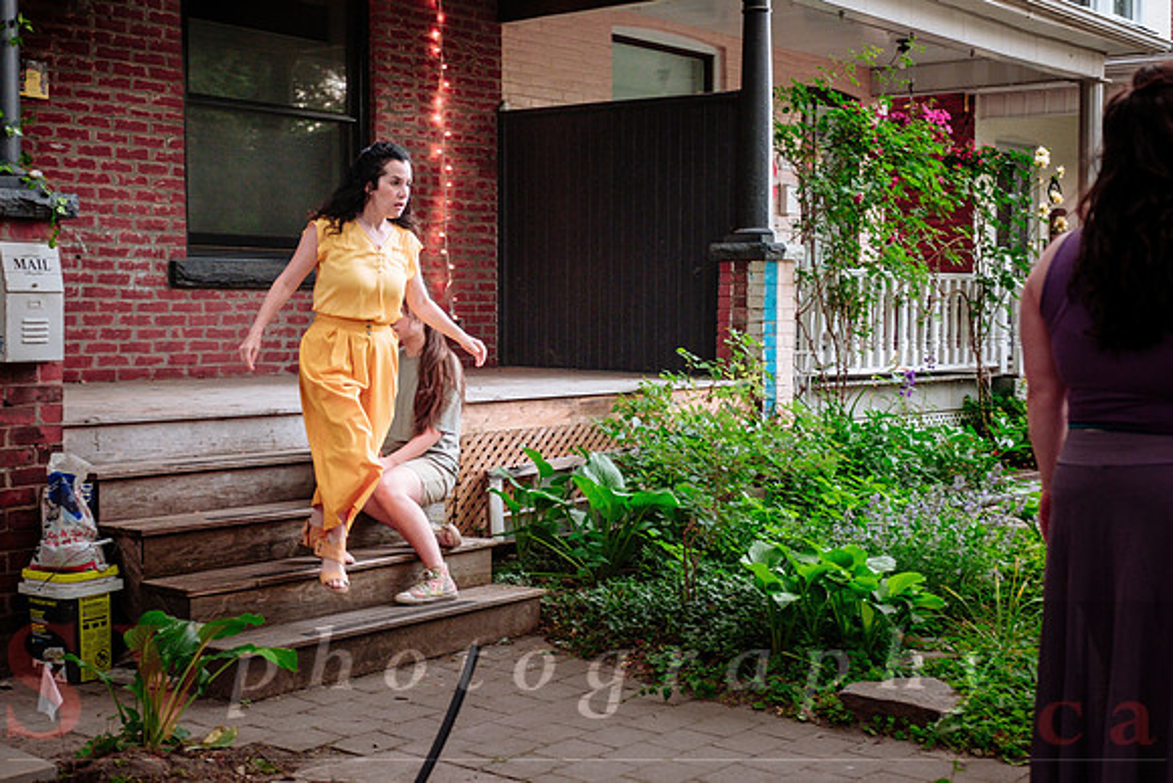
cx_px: 586
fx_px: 1522
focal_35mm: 47
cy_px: 392
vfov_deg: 28.8
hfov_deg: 42.2
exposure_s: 1/125
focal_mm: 30.2
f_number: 2.8
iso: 1600
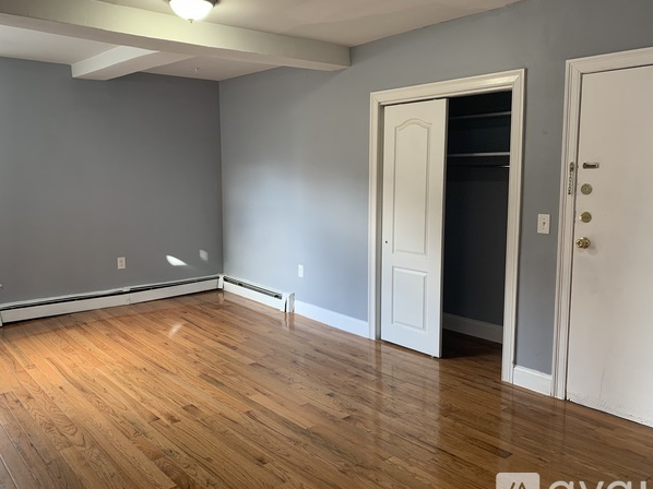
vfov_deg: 48.2
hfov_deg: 61.6
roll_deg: -0.4
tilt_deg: -7.6
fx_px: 547
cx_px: 308
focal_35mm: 29
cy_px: 243
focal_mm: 4.25
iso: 100
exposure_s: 1/82
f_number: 1.8
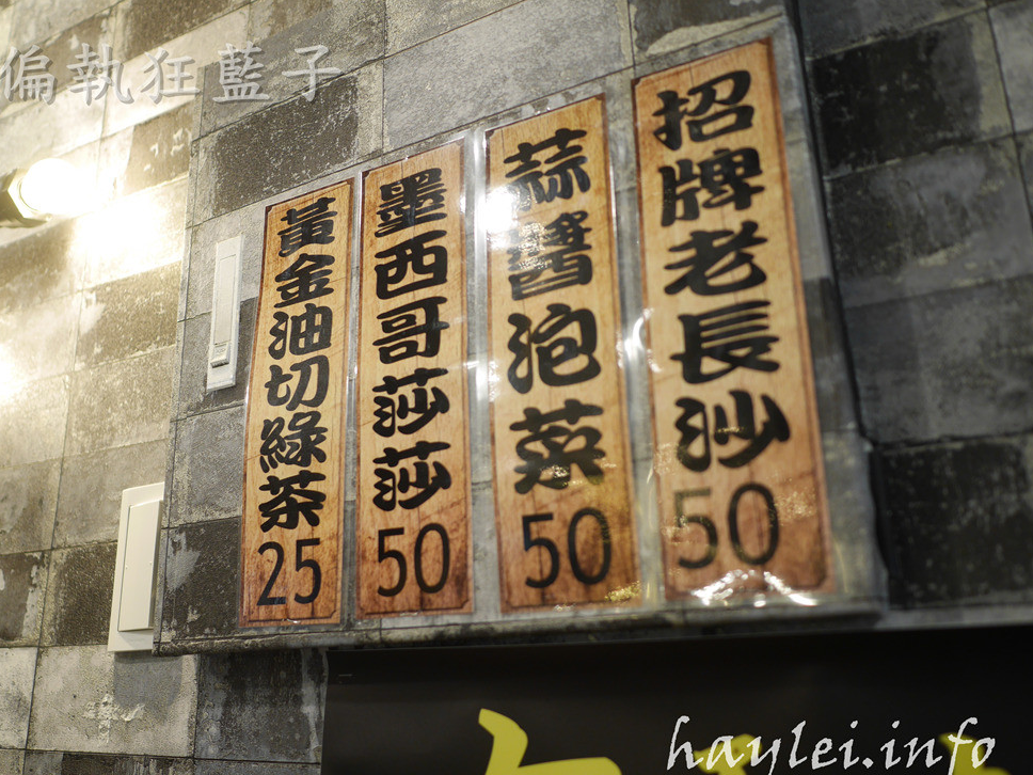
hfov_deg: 58.3
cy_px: 390
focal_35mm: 31
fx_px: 925
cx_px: 506
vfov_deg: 45.4
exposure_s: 1/60
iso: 320
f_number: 1.7
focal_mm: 15
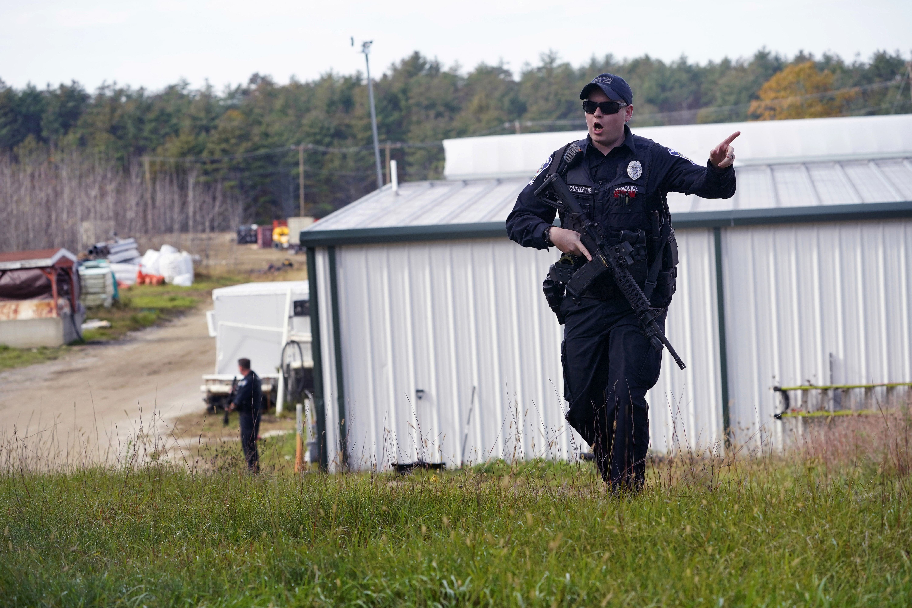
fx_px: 2533
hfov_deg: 20.4
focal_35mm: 100
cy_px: 304
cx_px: 456
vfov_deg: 13.7
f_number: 6.3
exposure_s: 1/800
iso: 500
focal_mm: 100
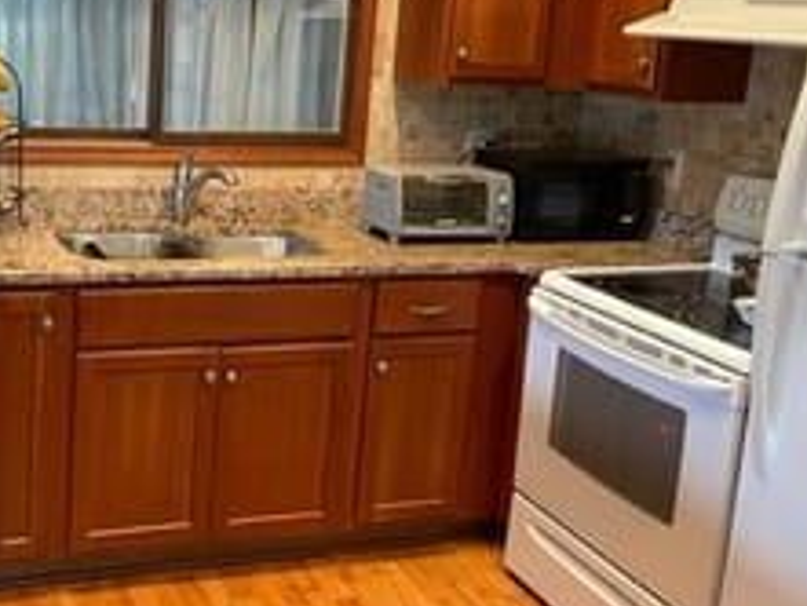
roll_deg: -3.6
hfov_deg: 39.2
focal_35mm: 47
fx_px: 1096
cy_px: 230
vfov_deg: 30.8
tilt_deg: -12.5
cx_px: 194
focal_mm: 5.1
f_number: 1.6
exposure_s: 1/60
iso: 320
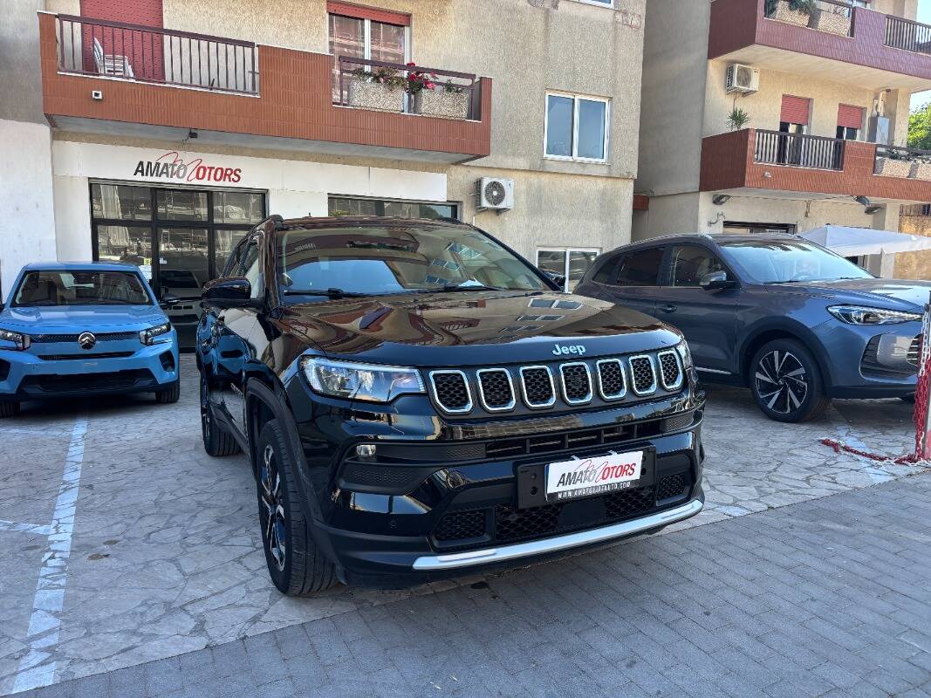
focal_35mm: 26
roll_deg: -1.1
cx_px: 466
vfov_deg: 53.1
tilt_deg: -7.2
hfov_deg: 67.3
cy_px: 349
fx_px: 699
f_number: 1.6
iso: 50
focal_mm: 5.96
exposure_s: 1/388
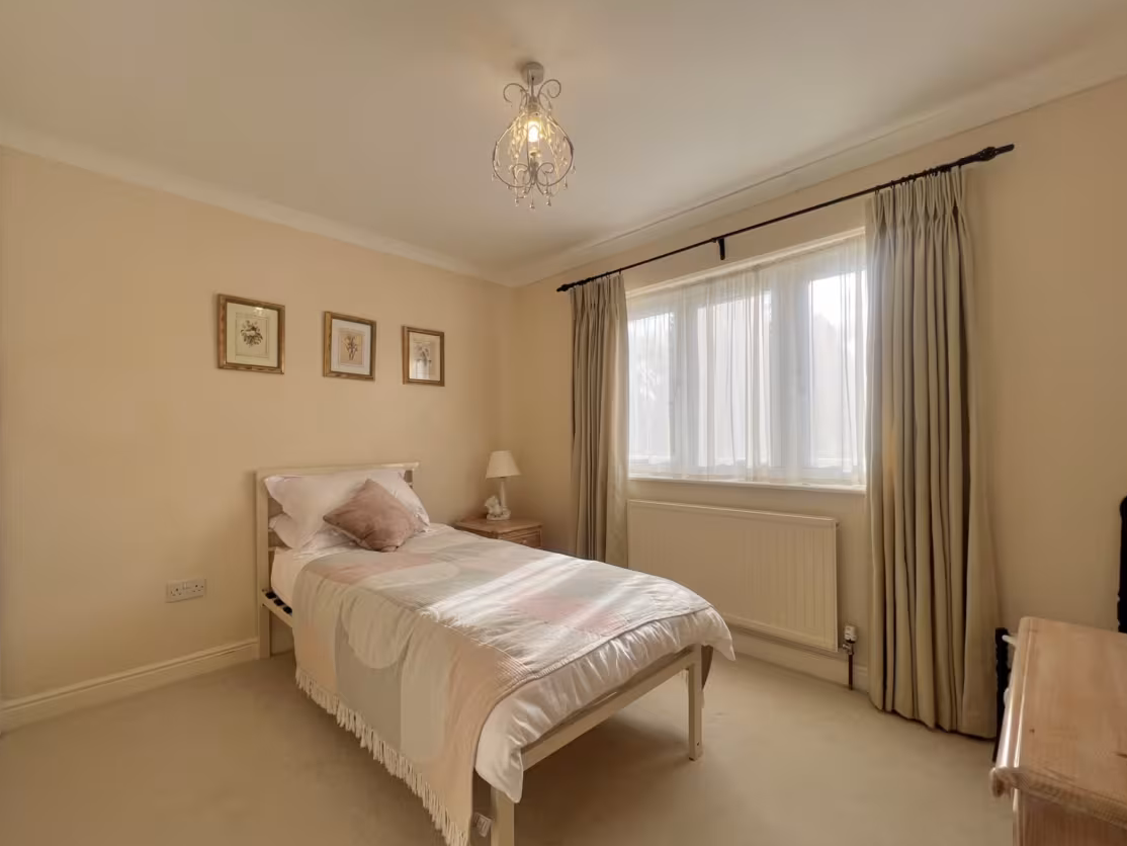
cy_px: 435
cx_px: 535
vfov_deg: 85.7
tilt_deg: +0.3
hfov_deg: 102.0
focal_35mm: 14
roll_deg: +0.7
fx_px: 456
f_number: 1.8
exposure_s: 1/320
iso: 32
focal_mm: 1.57
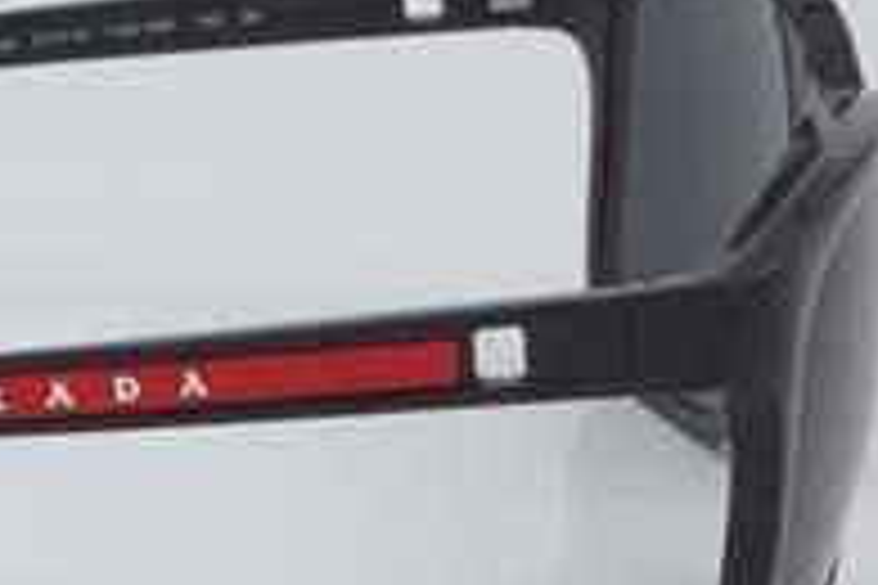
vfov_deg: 8.1
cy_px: 364
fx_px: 4122
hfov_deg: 12.0
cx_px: 32
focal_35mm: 169
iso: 100
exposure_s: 1/3
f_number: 32
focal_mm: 55
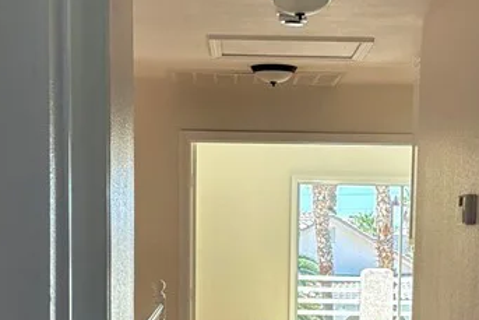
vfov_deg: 15.4
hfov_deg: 23.3
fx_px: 1158
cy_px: 335
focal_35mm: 87
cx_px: 297
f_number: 1.8
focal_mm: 3
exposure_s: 1/199
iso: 64
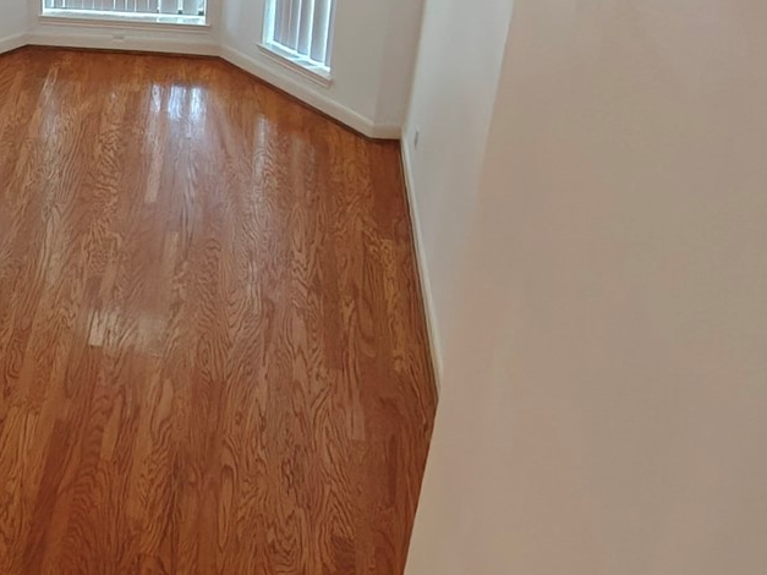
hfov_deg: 32.3
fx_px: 1086
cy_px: 75
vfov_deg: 28.7
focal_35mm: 49
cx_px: -153
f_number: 2
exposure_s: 1/120
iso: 1000
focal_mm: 2.3
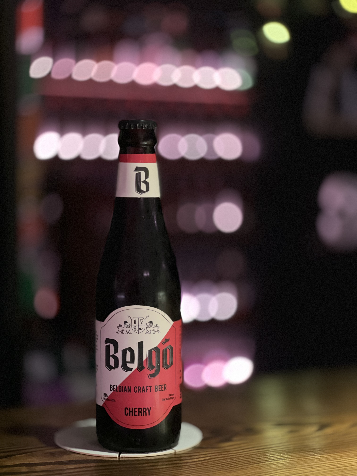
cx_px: 178
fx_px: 1059
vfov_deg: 25.3
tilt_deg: -3.3
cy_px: 238
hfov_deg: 19.1
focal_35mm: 77
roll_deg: -0.4
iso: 800
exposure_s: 1/14
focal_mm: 9
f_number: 2.8
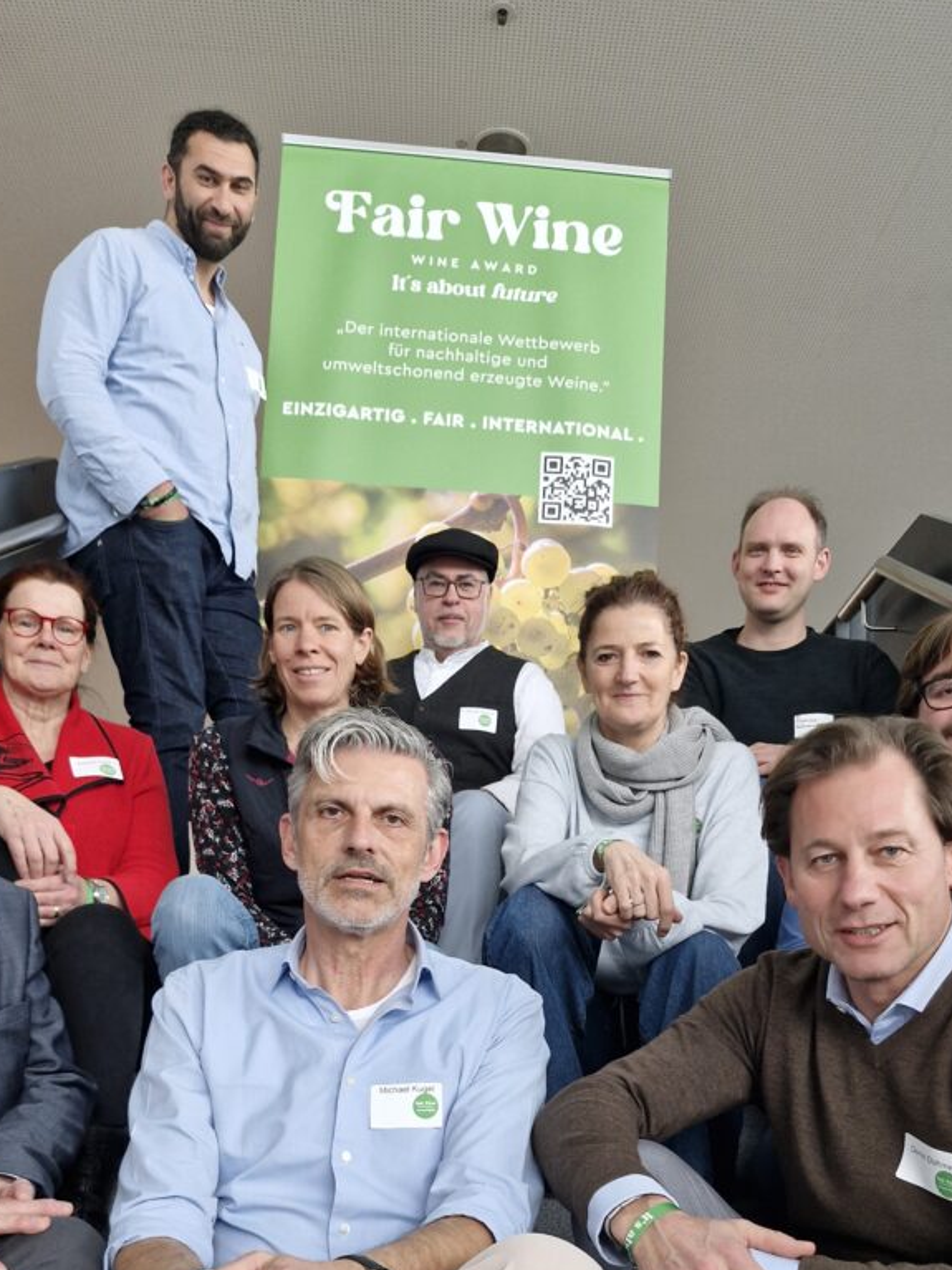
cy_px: 984
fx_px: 1320
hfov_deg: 39.6
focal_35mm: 36
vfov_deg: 48.9
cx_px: 457
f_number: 1.8
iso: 250
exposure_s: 1/100
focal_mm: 5.54
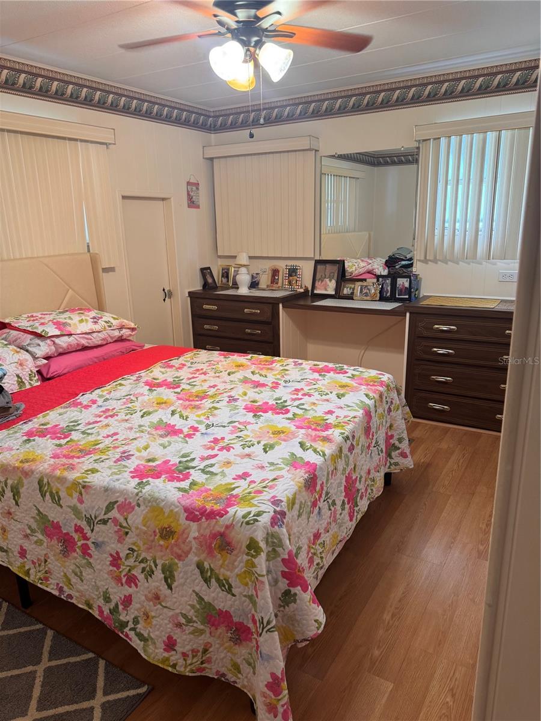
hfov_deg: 56.8
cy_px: 360
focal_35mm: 24
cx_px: 270
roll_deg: +2.6
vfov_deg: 71.6
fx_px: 500
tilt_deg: -16.6
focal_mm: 6.76
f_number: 1.78
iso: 200
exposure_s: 1/60
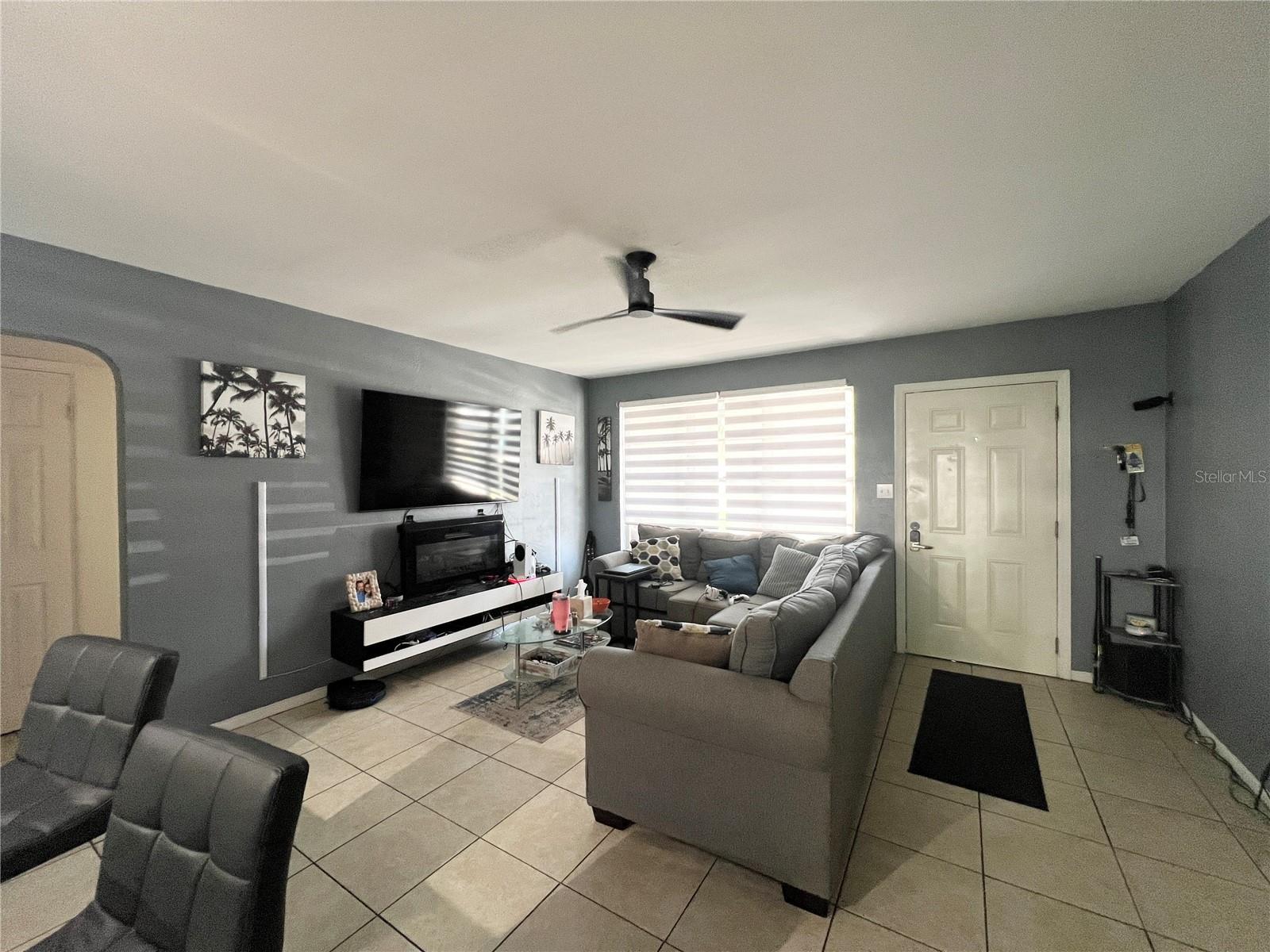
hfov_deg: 106.2
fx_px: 477
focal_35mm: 13
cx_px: 635
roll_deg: +1.2
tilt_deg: -0.7
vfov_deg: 89.9
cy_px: 476
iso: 250
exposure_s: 1/77
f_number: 1.8
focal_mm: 1.57
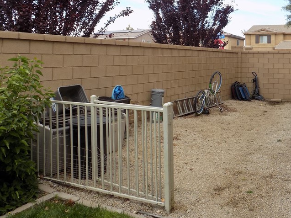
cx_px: 191
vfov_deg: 37.3
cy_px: 43
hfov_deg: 49.4
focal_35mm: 37
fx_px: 311
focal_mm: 4
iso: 80
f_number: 3.1
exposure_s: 1/500
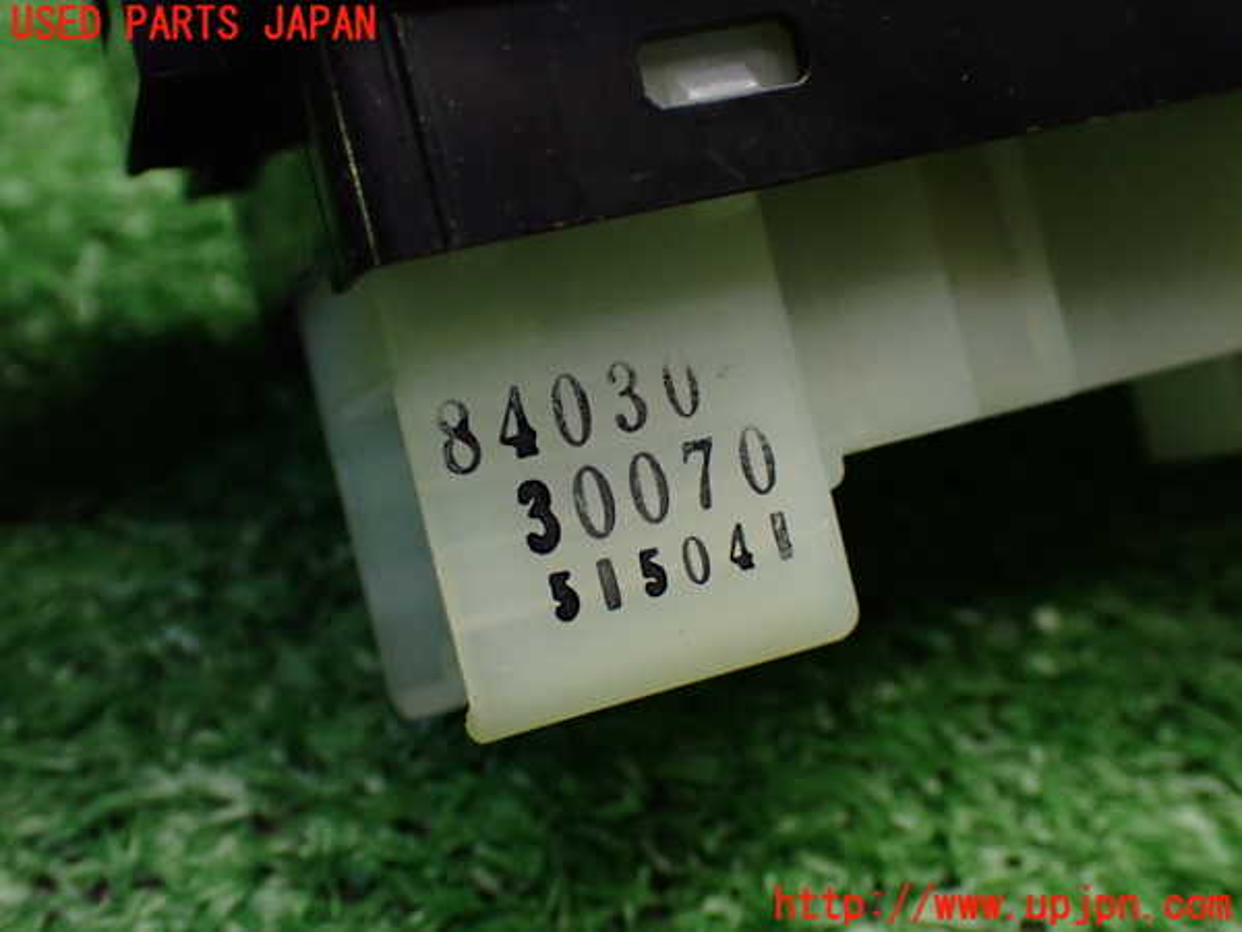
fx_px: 1686
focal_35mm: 47
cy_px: 466
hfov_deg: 40.4
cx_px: 621
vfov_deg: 30.9
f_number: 3.1
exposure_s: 1/100
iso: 800
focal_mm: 8.4
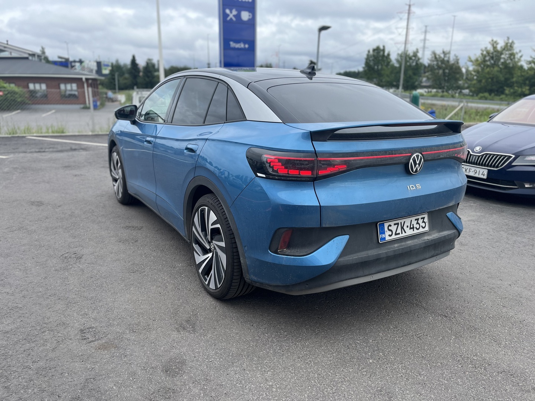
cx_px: 268
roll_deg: -0.7
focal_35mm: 26
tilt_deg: -16.5
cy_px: 200
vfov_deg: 53.1
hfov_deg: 67.3
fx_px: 402
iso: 50
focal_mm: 5.1
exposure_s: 1/1096
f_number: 1.6
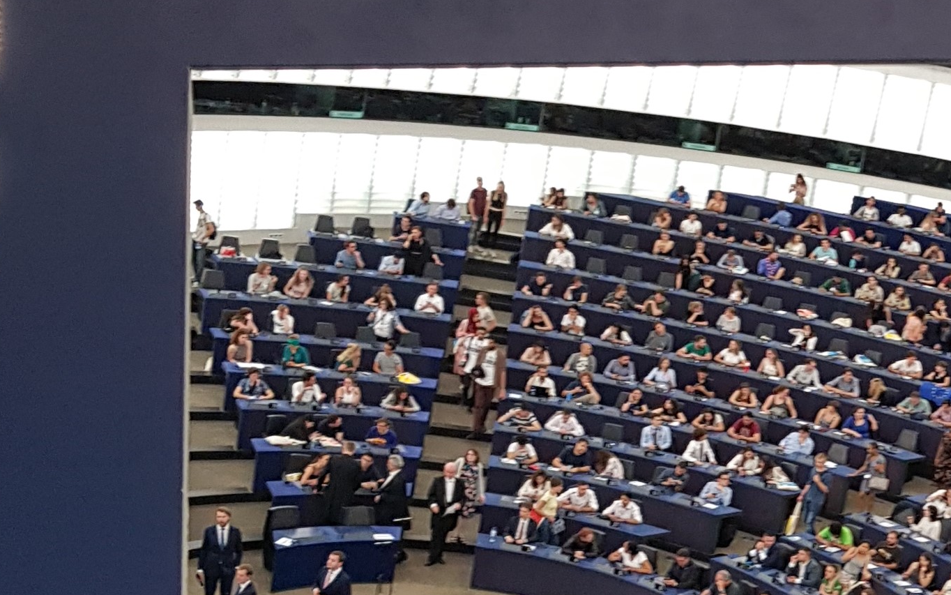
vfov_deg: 21.3
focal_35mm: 61
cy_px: 323
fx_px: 1581
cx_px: 820
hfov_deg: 32.1
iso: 125
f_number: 1.7
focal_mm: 4.2
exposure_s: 1/60
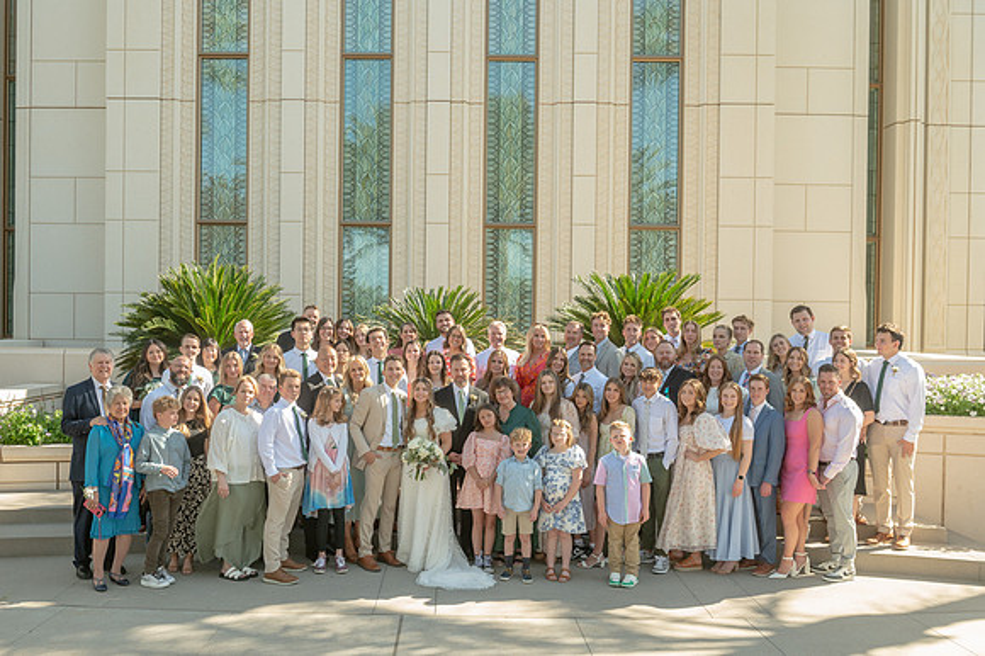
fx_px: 963
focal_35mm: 35
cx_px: 451
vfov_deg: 37.6
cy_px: 351
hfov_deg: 54.1
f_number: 5.6
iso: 1000
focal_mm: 32
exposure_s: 1/1000
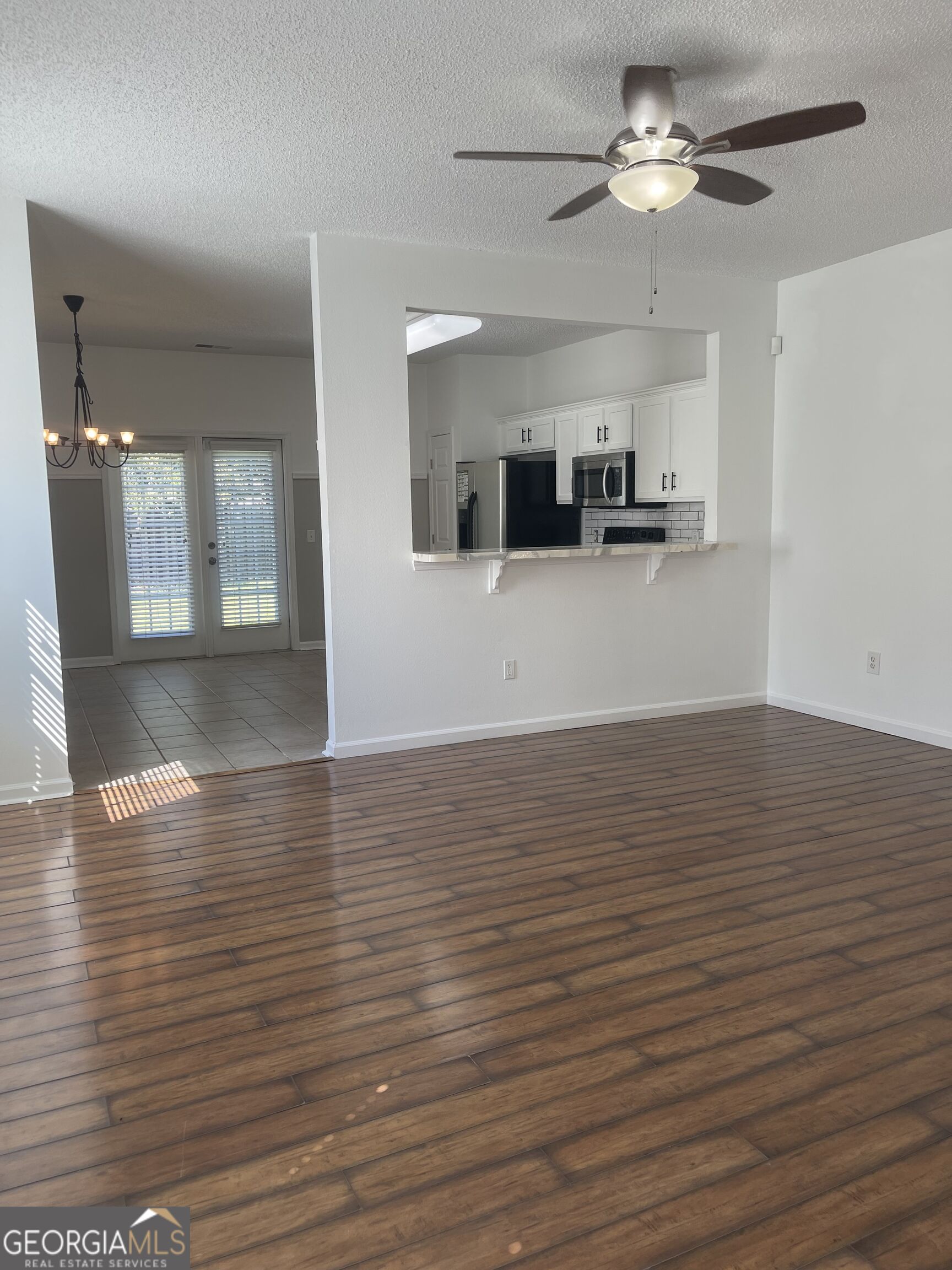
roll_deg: +1.0
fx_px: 917
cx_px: 476
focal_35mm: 25
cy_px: 635
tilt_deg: -6.5
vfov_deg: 69.4
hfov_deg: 54.9
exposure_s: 1/120
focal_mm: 5.1
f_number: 1.6
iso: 40
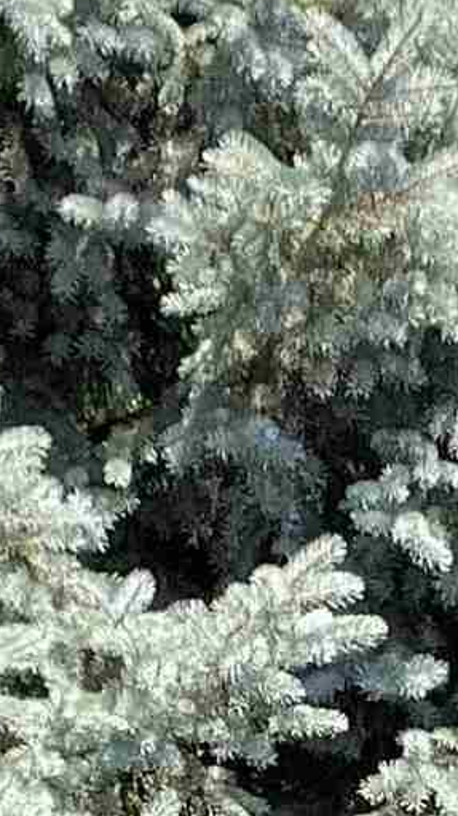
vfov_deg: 10.5
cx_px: 383
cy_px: 945
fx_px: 4388
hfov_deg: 6.0
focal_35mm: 203
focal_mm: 3.3
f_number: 2.4
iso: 25
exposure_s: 1/291
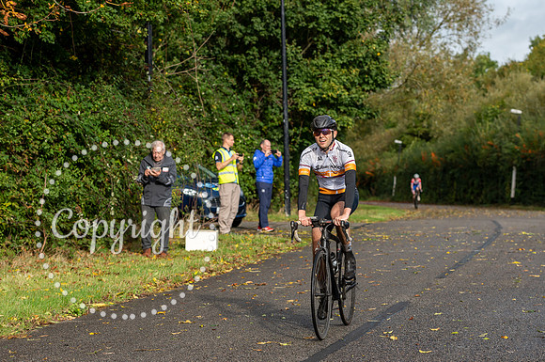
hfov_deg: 20.4
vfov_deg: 13.6
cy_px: 140
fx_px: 1513
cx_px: 332
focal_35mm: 100
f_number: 4
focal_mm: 82
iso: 200
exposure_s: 1/1000
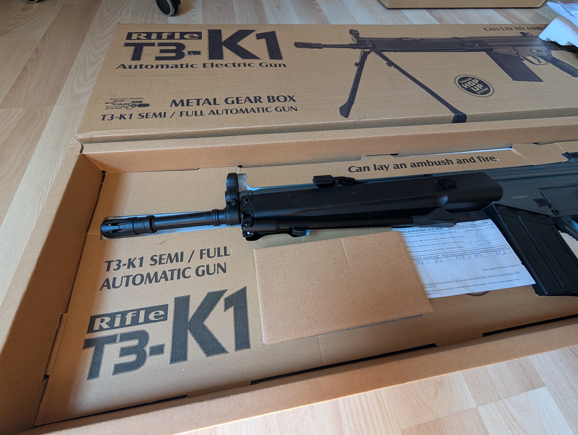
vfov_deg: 94.6
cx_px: 289
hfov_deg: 110.5
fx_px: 201
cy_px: 218
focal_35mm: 12
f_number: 1.7
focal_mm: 2.02
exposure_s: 1/125
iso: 137
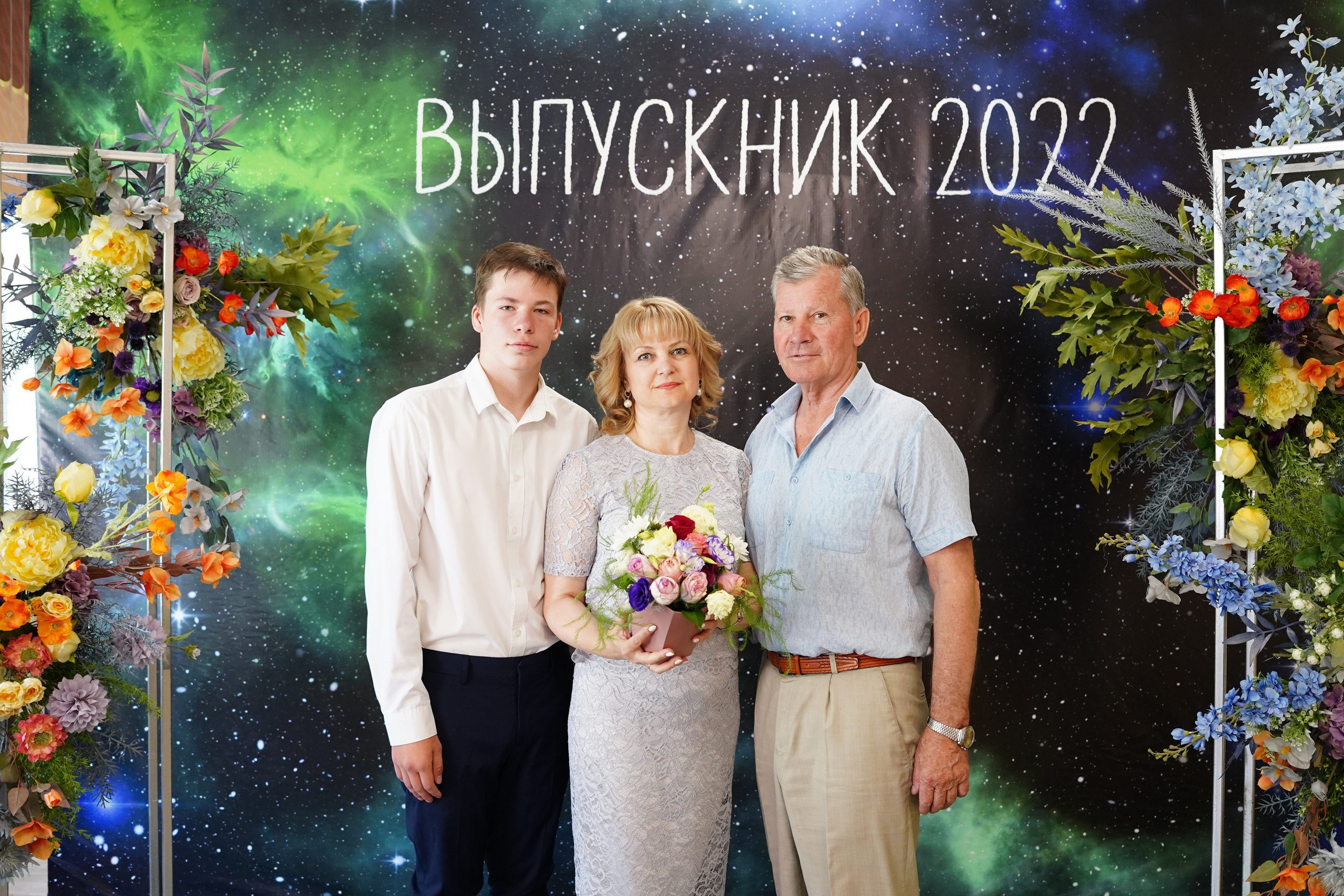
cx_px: 672
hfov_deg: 54.4
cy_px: 448
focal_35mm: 35
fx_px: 1307
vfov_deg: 37.9
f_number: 3.5
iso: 2000
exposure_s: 1/160
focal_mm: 35
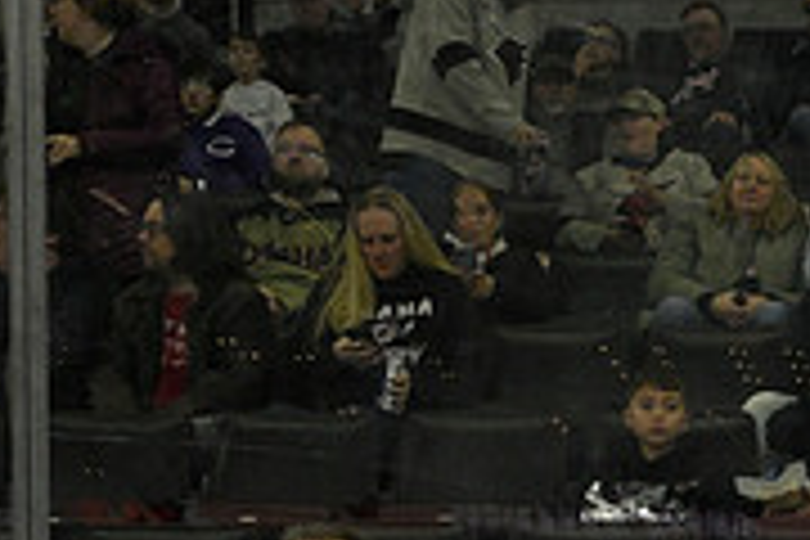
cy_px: 848
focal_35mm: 100
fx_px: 2250
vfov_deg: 12.9
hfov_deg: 19.1
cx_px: 1017
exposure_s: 1/250
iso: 6400
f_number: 16
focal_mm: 31
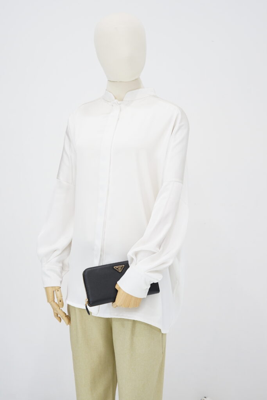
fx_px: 556
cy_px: 200
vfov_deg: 39.6
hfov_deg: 27.0
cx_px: 134
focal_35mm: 50
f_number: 6.3
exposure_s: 1/10
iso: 800
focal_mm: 50
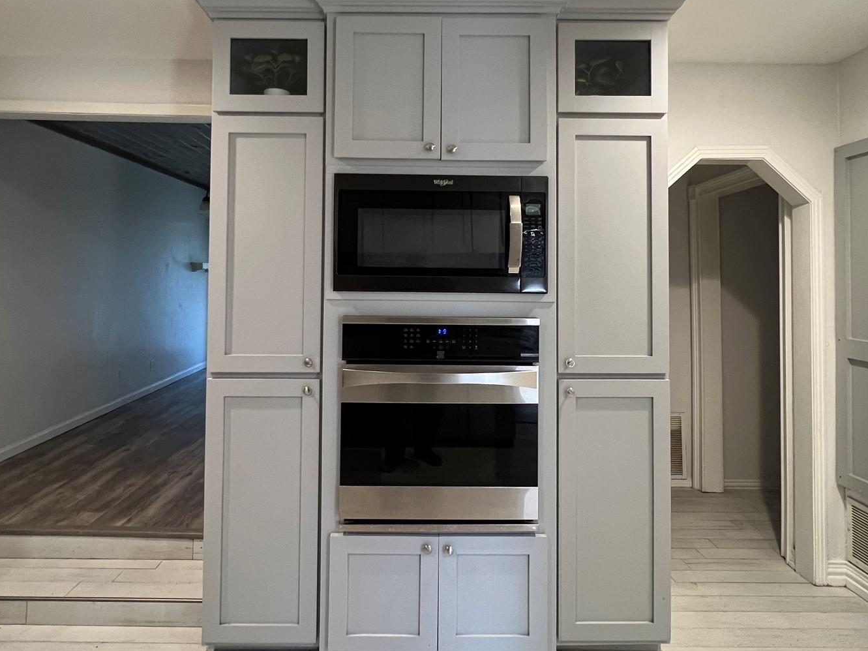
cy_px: 257
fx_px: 501
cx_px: 421
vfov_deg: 65.3
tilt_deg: +1.1
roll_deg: +0.4
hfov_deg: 81.7
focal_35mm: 20
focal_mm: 1.57
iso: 320
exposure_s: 1/60
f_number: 1.8
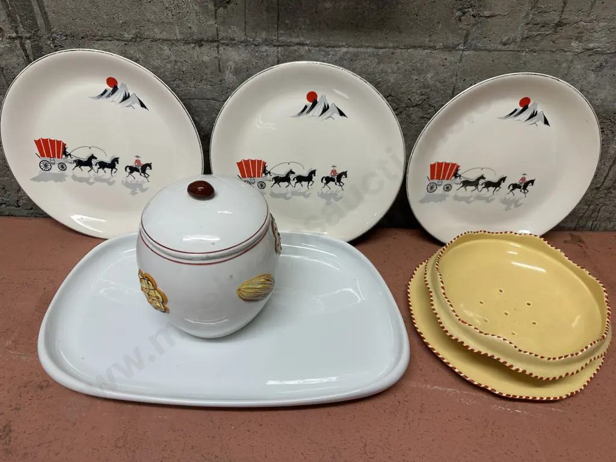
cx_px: 308
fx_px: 427
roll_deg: -2.3
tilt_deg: -41.1
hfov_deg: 71.6
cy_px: 231
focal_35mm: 24
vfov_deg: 56.8
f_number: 1.78
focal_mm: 6.86
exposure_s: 1/100
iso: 64
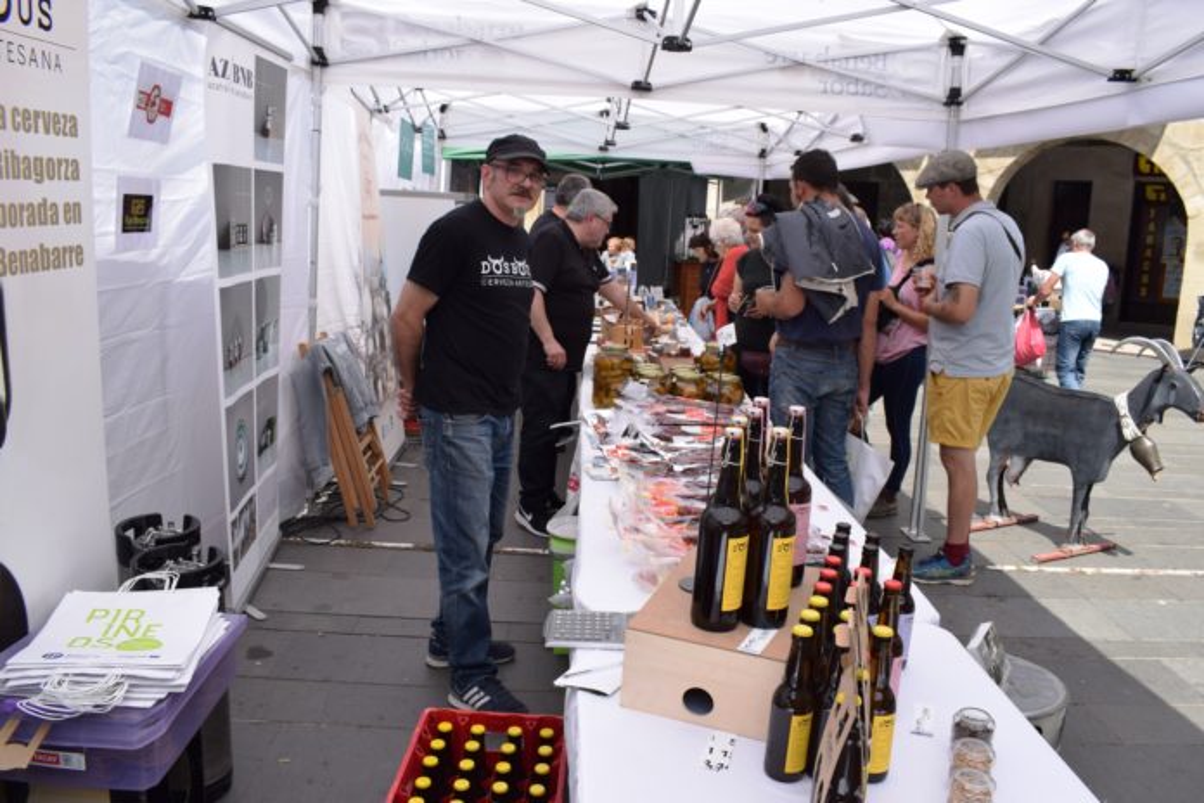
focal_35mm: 27
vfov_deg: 47.9
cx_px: 602
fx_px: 903
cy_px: 402
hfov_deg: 67.4
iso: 200
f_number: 9
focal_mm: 18
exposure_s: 1/320
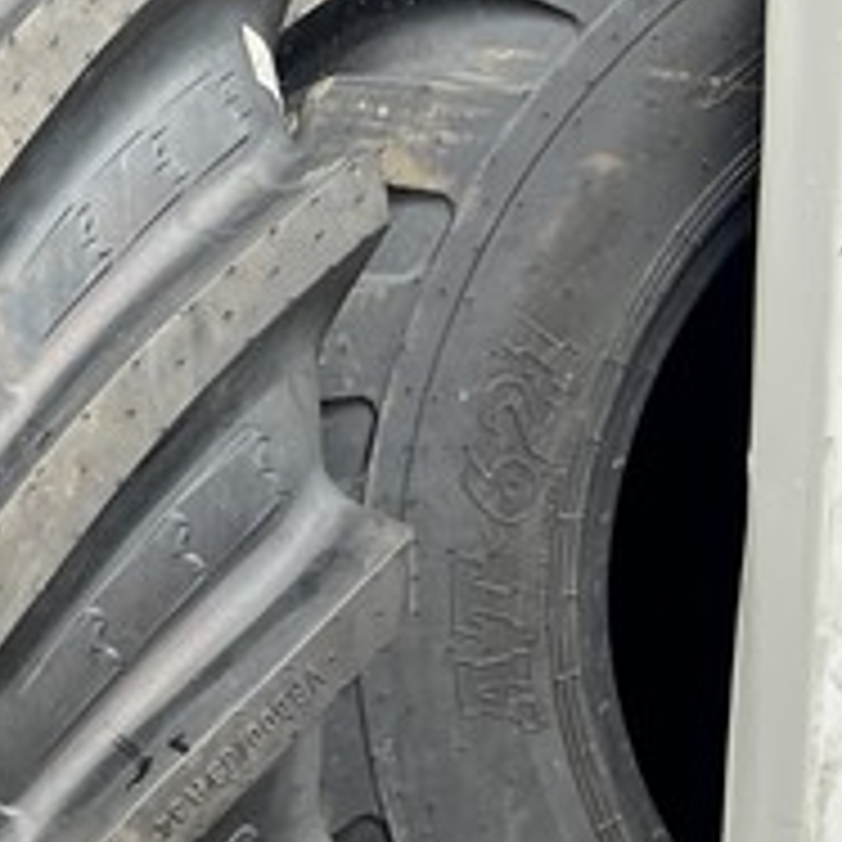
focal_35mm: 106
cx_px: -297
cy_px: 365
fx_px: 2917
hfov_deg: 15.5
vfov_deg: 16.4
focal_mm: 5.7
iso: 80
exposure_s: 1/121
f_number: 1.5
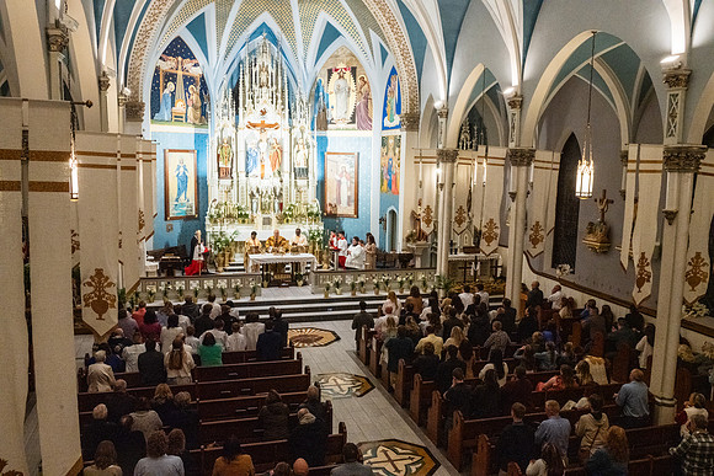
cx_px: 357
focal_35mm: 32
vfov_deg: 41.1
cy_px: 238
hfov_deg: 58.7
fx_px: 635
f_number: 13
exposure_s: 1/60
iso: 5000
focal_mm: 32
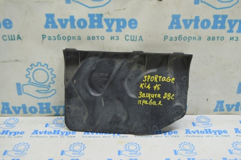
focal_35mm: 40
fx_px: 271
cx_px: 120
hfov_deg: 48.0
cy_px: 80
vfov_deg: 32.9
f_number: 5.6
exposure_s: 1/20
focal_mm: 27
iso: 400
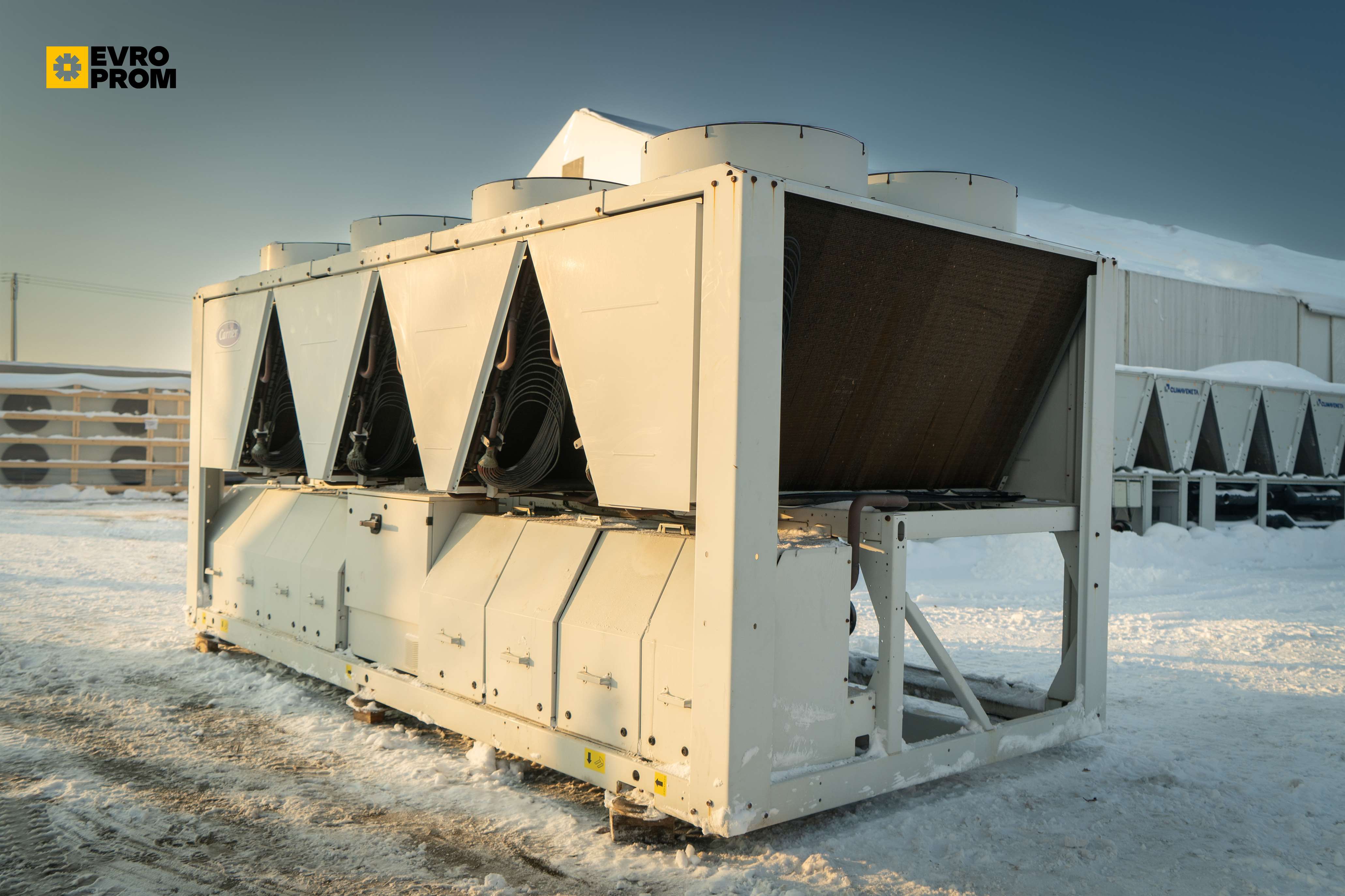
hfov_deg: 61.9
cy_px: 448
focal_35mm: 30
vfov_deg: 43.6
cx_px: 672
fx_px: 1121
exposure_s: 1/125
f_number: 4
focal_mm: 30
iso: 160
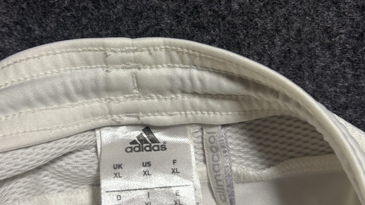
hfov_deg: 42.1
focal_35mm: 49
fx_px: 474
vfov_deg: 24.4
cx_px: 168
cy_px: 83
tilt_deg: -66.0
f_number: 1.5
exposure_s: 1/100
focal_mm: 5.7
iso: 100
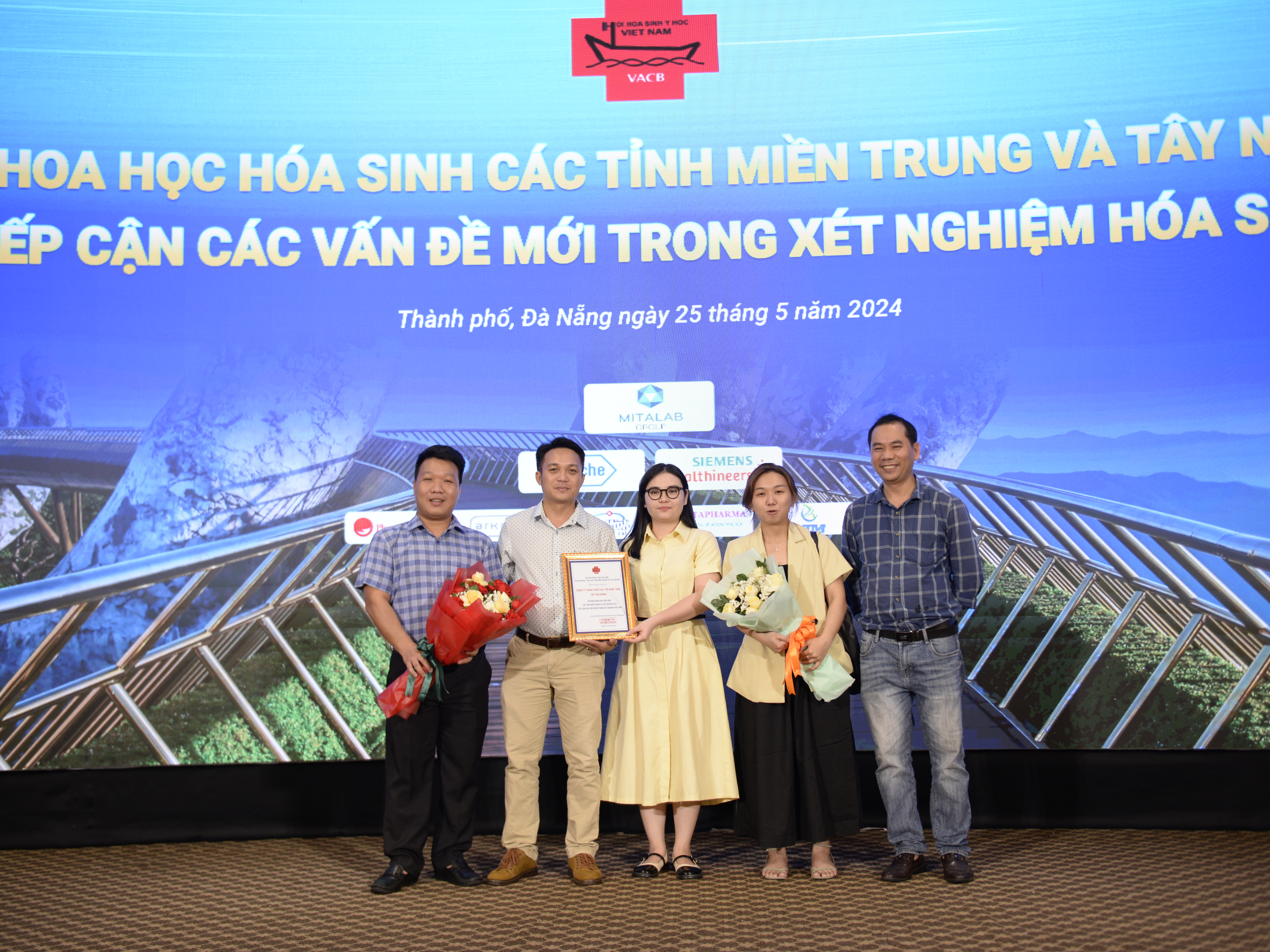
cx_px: 674
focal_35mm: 39
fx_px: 1431
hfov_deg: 47.8
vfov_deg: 36.8
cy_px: 476
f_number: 2.8
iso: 640
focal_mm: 36
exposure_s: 1/160
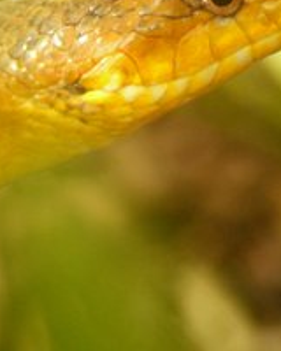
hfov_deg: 1.8
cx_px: 5
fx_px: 8784
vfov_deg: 2.3
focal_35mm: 845
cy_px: 156
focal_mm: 200
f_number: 5
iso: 400
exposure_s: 1/80
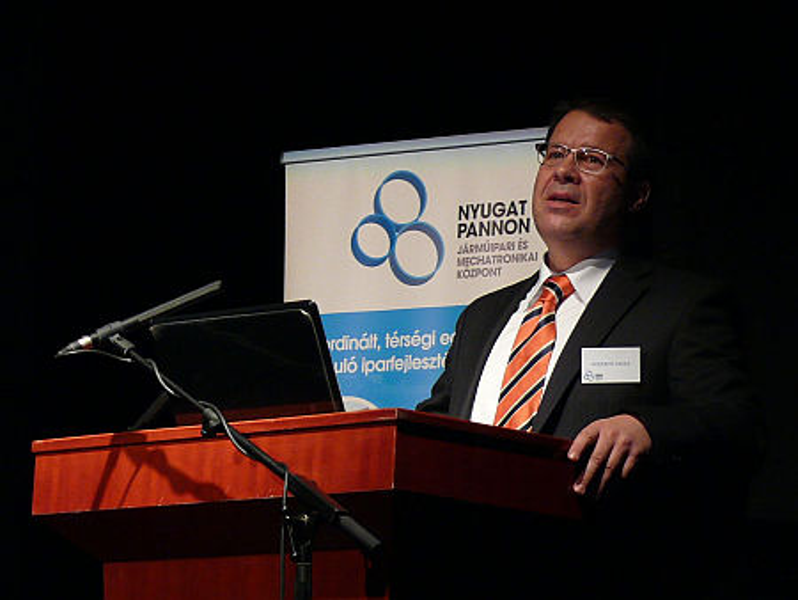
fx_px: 3483
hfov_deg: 13.1
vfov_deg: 9.8
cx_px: 399
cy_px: 300
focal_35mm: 151
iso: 200
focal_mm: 18
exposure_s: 1/25
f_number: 3.2
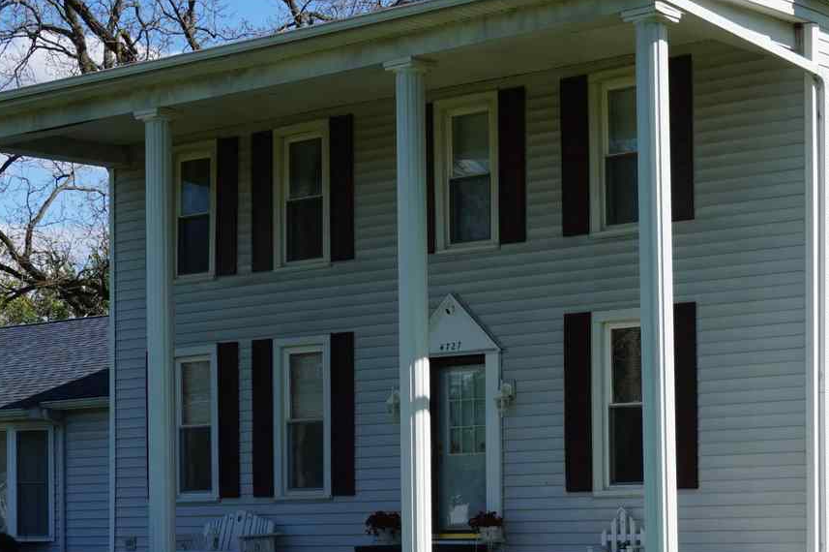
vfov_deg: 15.8
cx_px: 548
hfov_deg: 23.6
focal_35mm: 86
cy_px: 434
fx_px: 1979
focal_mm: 24
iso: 100
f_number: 14
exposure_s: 1/80
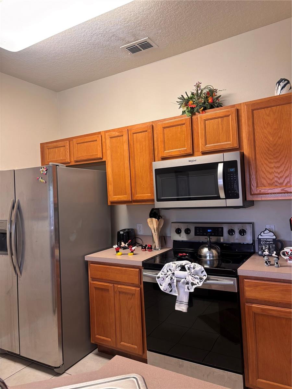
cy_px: 194
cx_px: 146
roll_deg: +2.3
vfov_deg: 67.3
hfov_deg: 53.1
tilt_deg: +0.0
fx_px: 292
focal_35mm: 26
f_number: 1.6
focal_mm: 5.96
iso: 125
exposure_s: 1/60
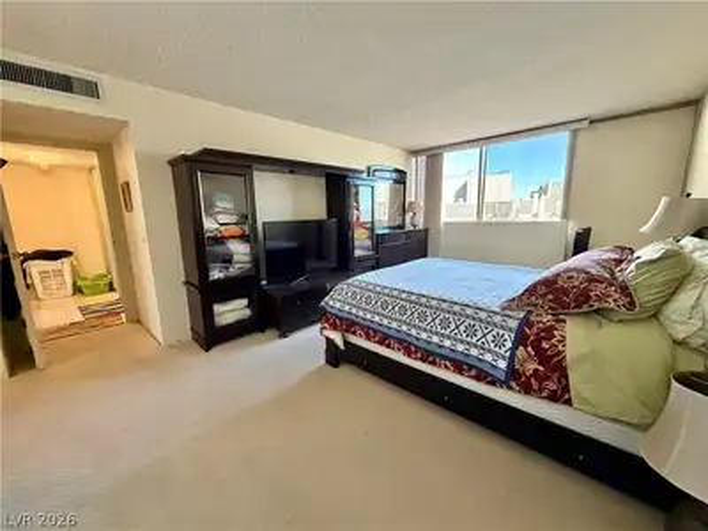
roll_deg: +1.0
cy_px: 266
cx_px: 354
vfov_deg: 85.7
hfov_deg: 102.1
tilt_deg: -10.5
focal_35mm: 14
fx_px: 286
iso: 640
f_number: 2.2
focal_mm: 2.22
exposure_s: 1/60
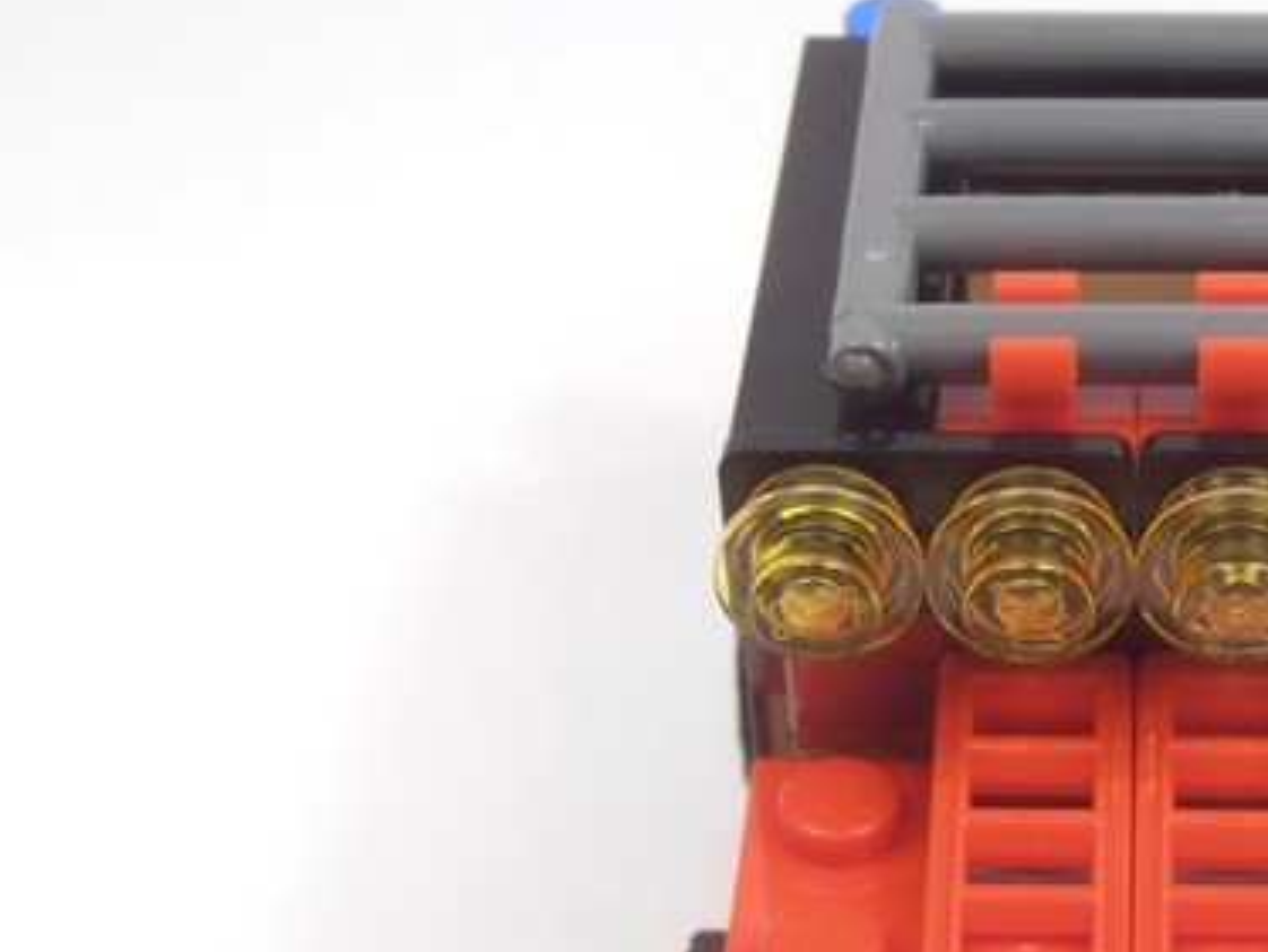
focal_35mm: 89
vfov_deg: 16.6
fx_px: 3262
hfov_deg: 21.6
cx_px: 1115
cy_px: 591
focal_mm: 6.61
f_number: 3.9
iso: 80
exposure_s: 1/80
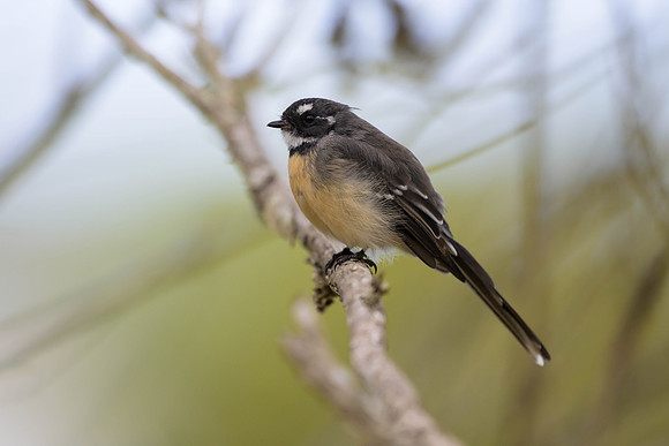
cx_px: 268
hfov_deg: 3.1
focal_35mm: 674
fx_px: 12523
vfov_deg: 2.0
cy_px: 178
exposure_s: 1/2000
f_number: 4
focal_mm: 560
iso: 800
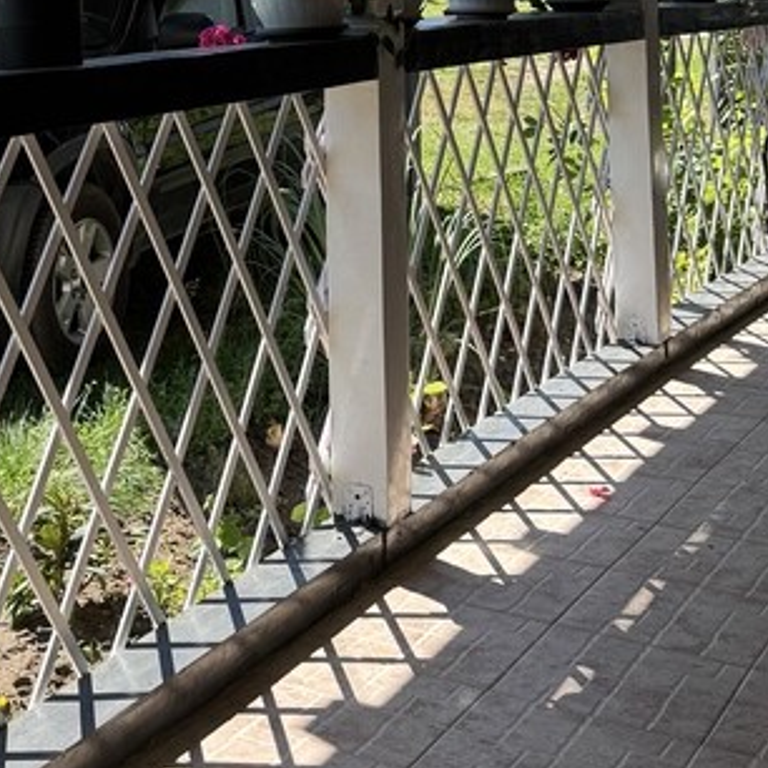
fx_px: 1782
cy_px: -148
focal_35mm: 71
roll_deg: +0.2
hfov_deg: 23.7
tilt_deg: +3.5
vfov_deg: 22.5
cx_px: 88
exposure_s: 1/1131
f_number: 1.78
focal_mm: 6.76
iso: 80
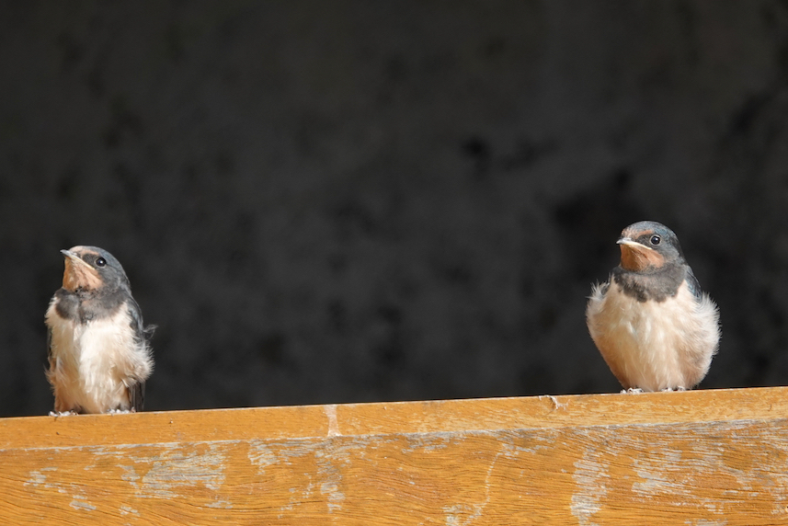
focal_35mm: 714
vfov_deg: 1.9
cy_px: 309
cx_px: 381
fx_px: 15633
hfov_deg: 2.9
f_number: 4
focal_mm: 219.82
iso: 100
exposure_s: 1/250
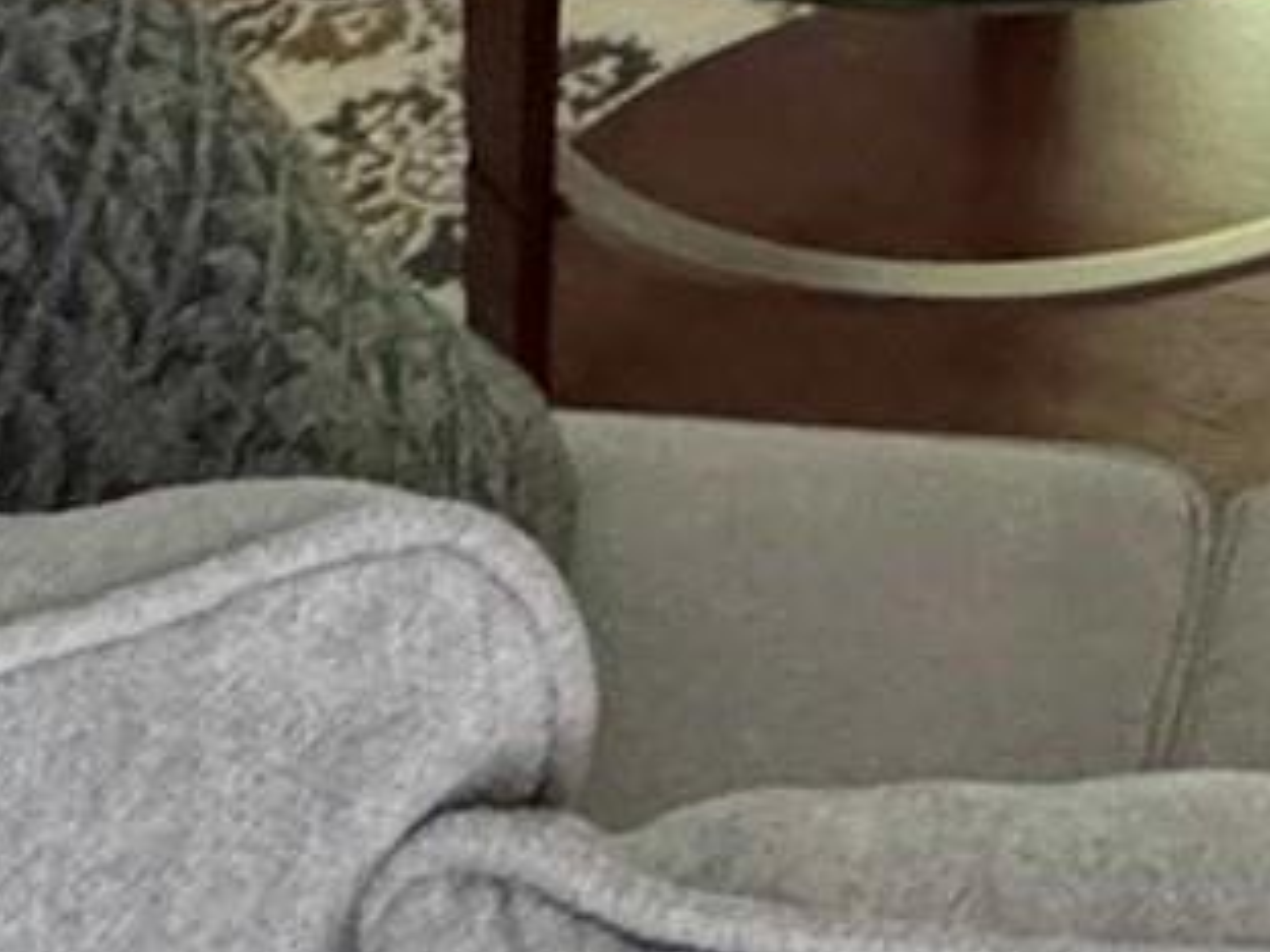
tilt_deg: -0.8
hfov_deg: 20.0
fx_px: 3375
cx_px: 1535
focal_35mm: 92
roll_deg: -0.7
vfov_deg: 11.7
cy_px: -1619
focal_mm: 2.22
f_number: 2.2
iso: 800
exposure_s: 1/60
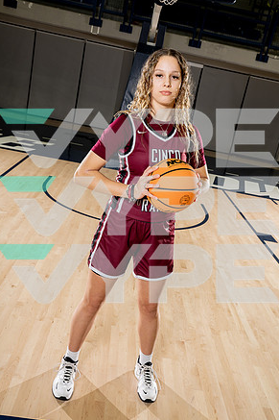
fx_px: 407
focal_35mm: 35
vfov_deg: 54.4
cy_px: 207
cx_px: 140
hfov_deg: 37.8
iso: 640
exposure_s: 1/250
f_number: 8
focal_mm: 34
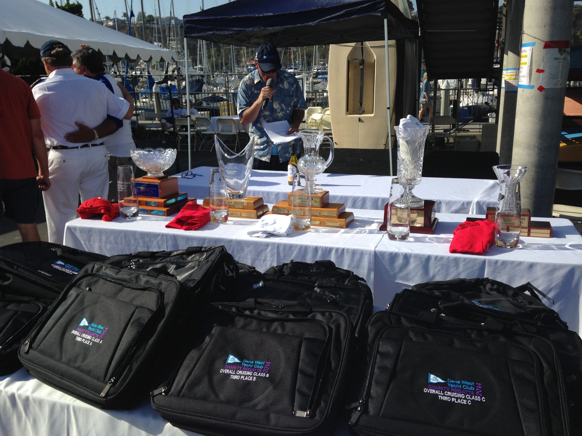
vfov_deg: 42.9
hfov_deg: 55.4
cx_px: 291
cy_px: 218
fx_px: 555
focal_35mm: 33
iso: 50
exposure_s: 1/2262
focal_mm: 4.12
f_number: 2.4
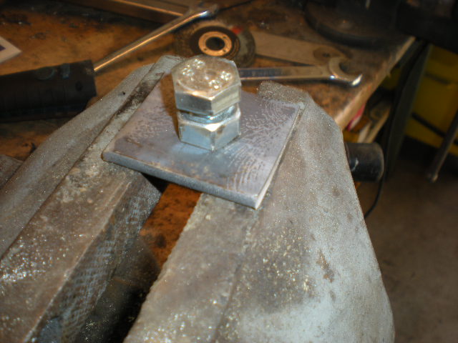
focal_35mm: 38
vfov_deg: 37.7
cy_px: 172
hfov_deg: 49.0
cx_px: 229
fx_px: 503
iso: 64
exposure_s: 1/30
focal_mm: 6.3
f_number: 3.1
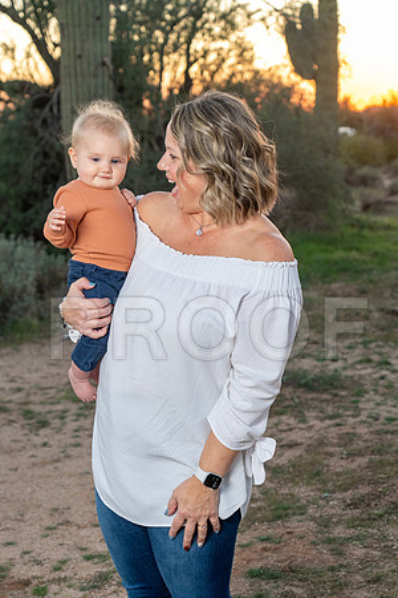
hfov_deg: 20.0
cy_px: 299
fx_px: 1128
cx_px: 199
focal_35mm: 68
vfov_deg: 29.7
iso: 500
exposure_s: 1/125
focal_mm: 68
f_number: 5
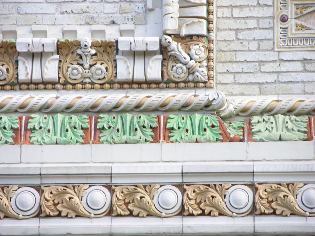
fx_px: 2548
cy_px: 118
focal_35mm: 280
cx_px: 158
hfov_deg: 7.1
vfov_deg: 5.3
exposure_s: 1/62.2
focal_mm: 71.2
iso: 50
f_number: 4.2
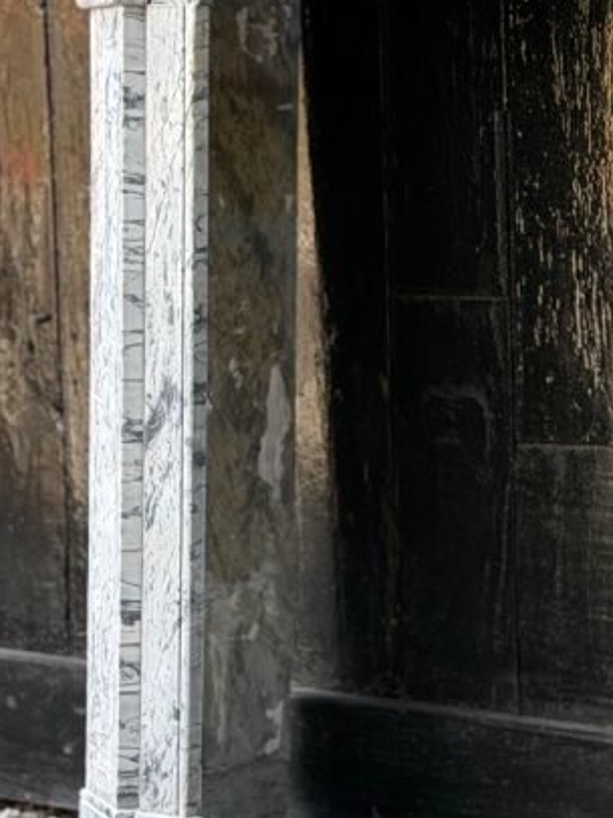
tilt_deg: -5.6
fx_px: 3356
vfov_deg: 13.9
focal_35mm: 142
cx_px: 770
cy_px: 425
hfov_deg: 10.2
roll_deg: -0.5
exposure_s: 1/252
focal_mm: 6.76
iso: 64
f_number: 1.78
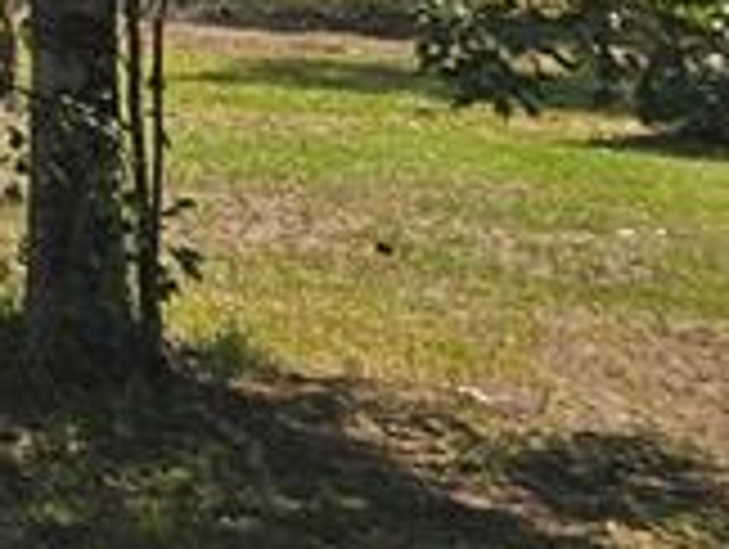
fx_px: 3058
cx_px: -1422
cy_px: -666
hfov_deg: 10.2
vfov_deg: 9.4
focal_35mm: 145
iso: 10
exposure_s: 1/679
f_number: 1.7
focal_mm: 6.3
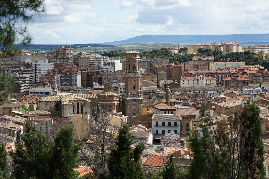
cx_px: 134
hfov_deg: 24.6
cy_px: 90
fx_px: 616
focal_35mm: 82
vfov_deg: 16.5
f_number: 5.6
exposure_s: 1/1000
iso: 200
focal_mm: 55
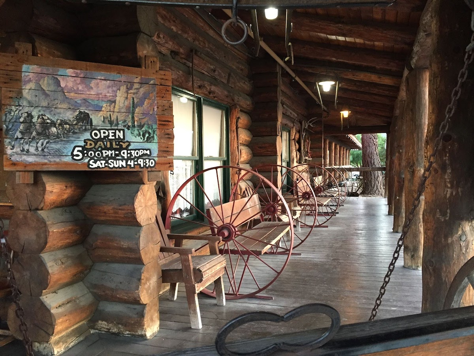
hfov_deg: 61.7
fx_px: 397
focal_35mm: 29
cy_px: 178
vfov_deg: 48.2
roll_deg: +0.4
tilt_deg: -0.8
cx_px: 237
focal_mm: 4.15
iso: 160
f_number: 2.2
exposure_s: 1/30
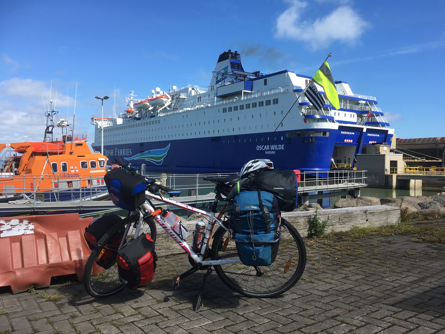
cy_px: 167
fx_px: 373
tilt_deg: -1.6
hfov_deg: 61.7
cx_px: 222
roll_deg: +0.1
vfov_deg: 48.2
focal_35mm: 29
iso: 25
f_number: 2.2
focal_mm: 4.15
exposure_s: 1/1012
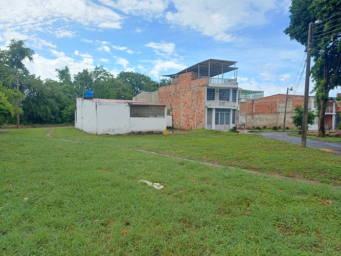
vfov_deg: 54.9
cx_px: 170
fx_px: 246
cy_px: 128
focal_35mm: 25
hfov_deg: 69.4
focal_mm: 4.65
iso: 50
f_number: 1.8
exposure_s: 1/678
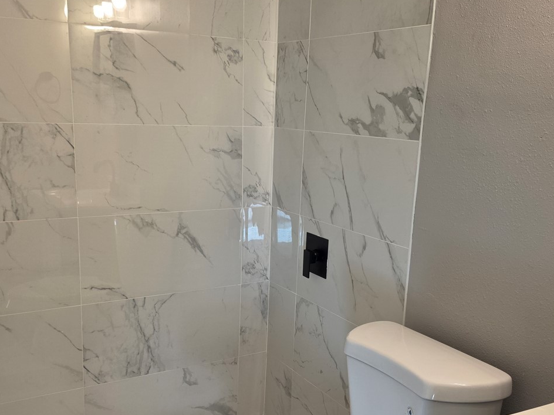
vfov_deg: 36.6
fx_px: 624
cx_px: 281
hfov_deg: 47.9
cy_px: 260
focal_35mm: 39
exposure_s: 1/120
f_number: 1.4
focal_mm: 6.5
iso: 125
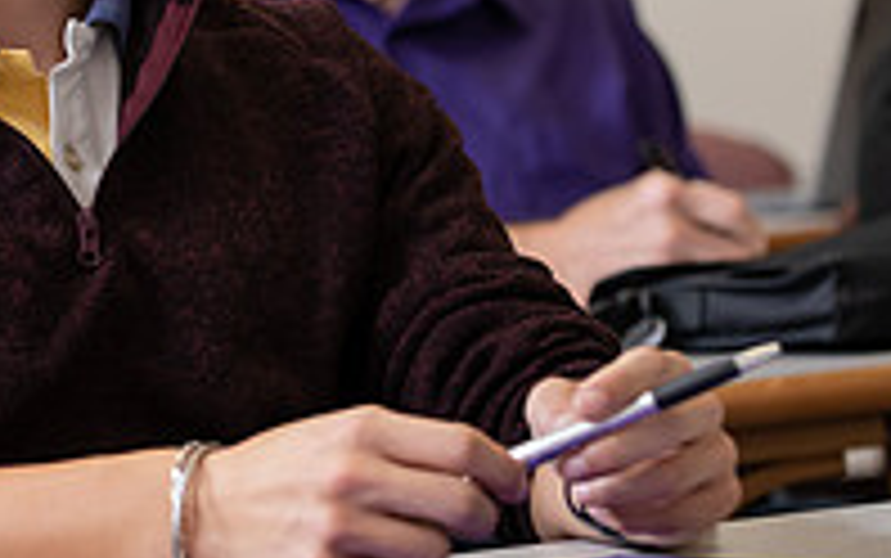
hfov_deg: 8.5
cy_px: -2
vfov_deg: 5.4
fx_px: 5953
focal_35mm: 245
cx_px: -122
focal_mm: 82
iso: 800
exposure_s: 1/200
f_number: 3.5
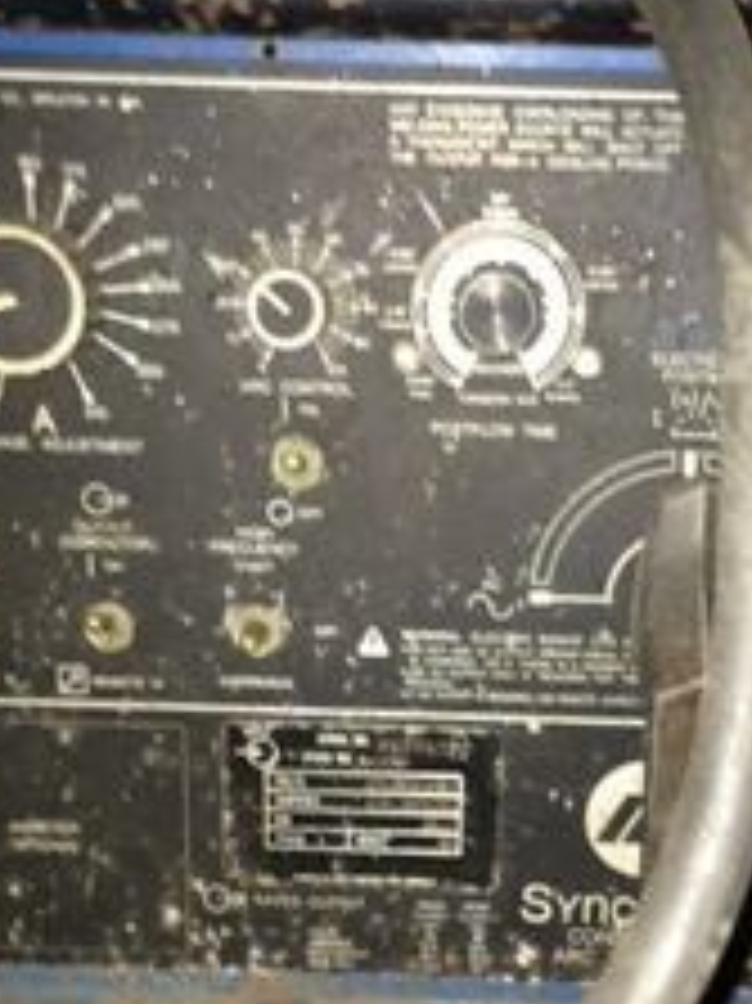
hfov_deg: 27.9
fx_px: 1508
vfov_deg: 36.3
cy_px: 693
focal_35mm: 52
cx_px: 464
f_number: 2.2
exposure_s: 1/16
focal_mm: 4.15
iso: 64
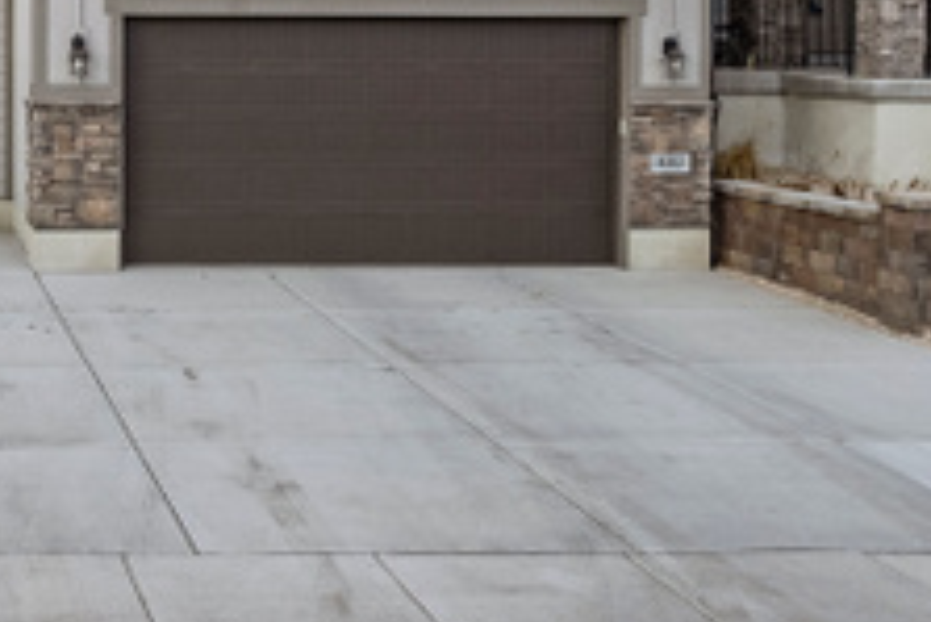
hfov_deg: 28.9
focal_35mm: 63
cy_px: 67
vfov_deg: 21.2
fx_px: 1630
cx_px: -92
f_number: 2.8
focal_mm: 8.38
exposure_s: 1/2000
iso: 100
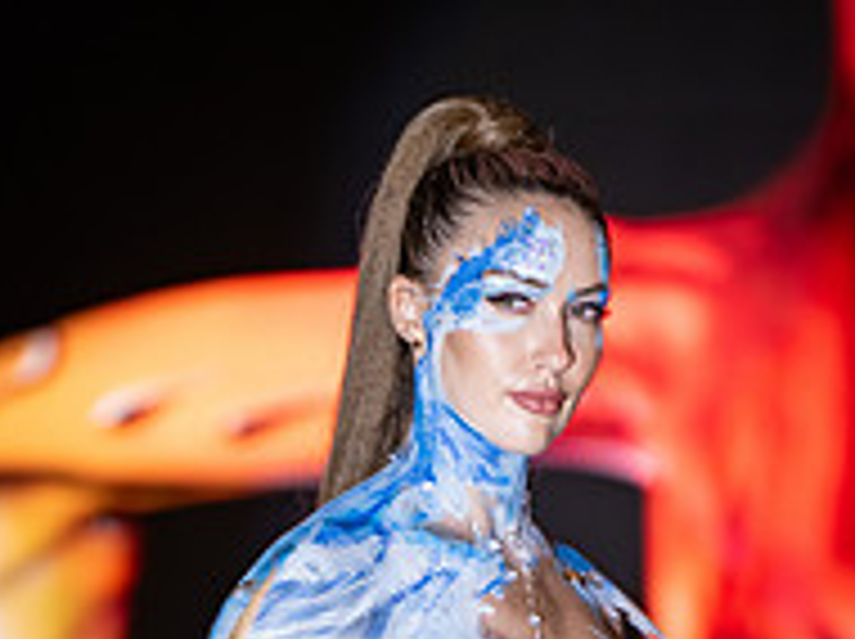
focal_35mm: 456
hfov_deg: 4.4
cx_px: 544
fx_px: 11249
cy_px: 1008
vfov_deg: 3.2
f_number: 2.8
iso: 1250
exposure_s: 1/320
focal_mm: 200
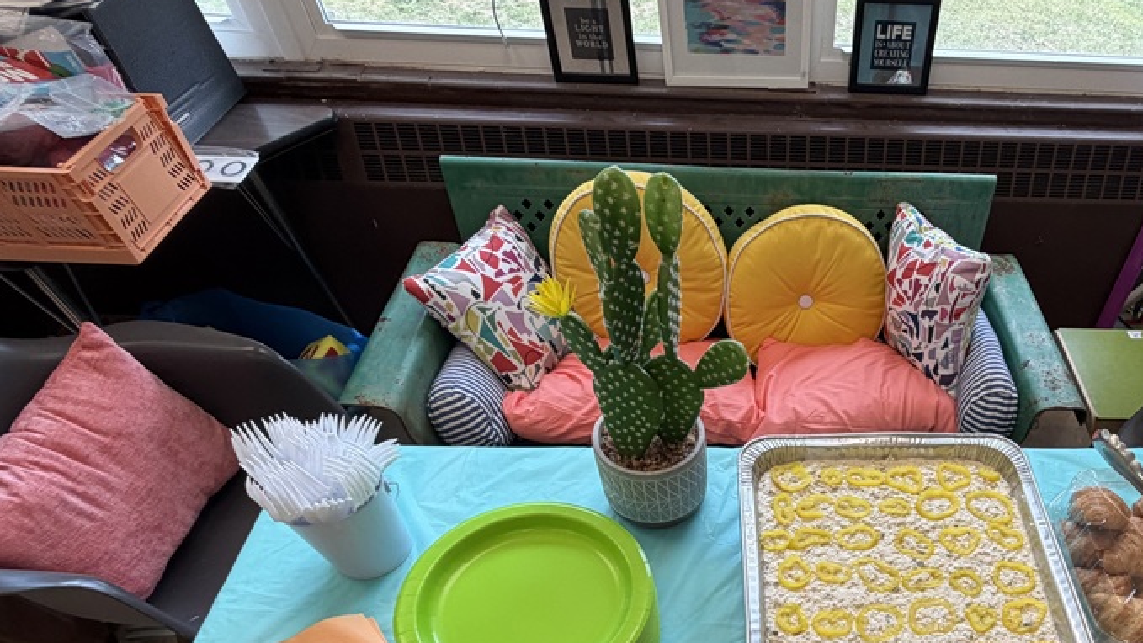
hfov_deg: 74.9
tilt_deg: -54.8
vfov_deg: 45.3
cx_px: 808
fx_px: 697
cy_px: 567
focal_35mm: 23
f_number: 2.2
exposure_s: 1/120
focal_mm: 2.22
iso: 100
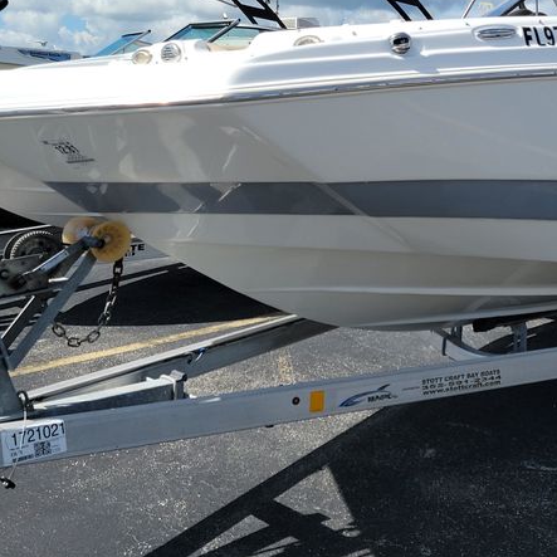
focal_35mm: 49
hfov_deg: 33.9
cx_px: 420
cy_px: 186
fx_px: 892
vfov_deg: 34.4
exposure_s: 1/1172
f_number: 1.8
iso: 50
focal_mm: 6.7
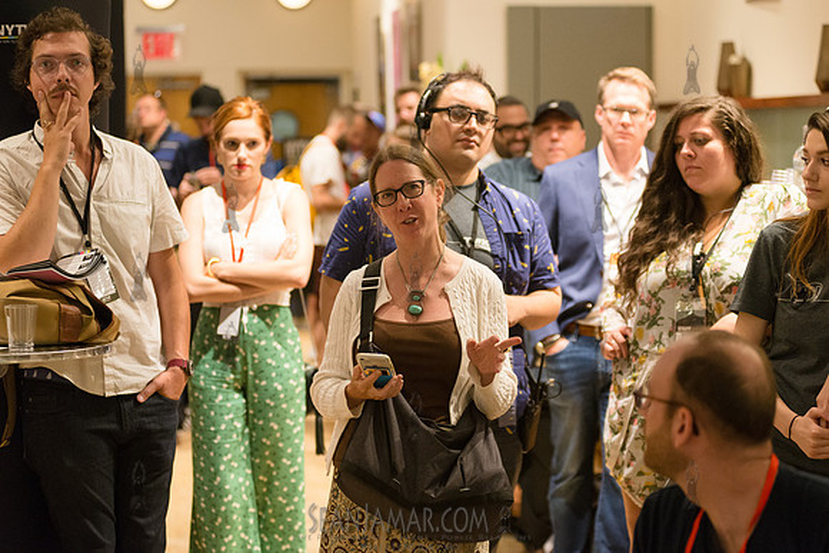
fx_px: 1843
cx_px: 414
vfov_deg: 17.1
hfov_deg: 25.4
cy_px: 276
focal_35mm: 80
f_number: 3.5
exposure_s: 1/160
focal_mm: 80
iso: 3200
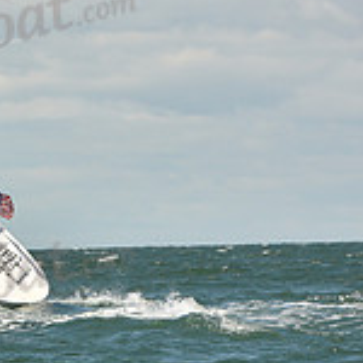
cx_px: -329
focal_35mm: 659
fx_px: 7818
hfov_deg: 2.6
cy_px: 197
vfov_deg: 2.7
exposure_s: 1/800
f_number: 11
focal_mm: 200
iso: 320
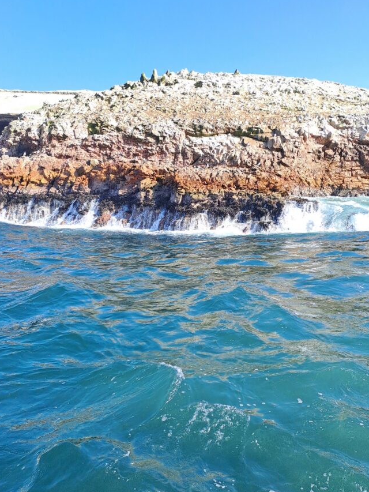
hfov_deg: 46.7
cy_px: 224
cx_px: 205
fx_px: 426
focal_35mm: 30
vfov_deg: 59.9
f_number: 1.8
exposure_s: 1/1111
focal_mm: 4.65
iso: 32
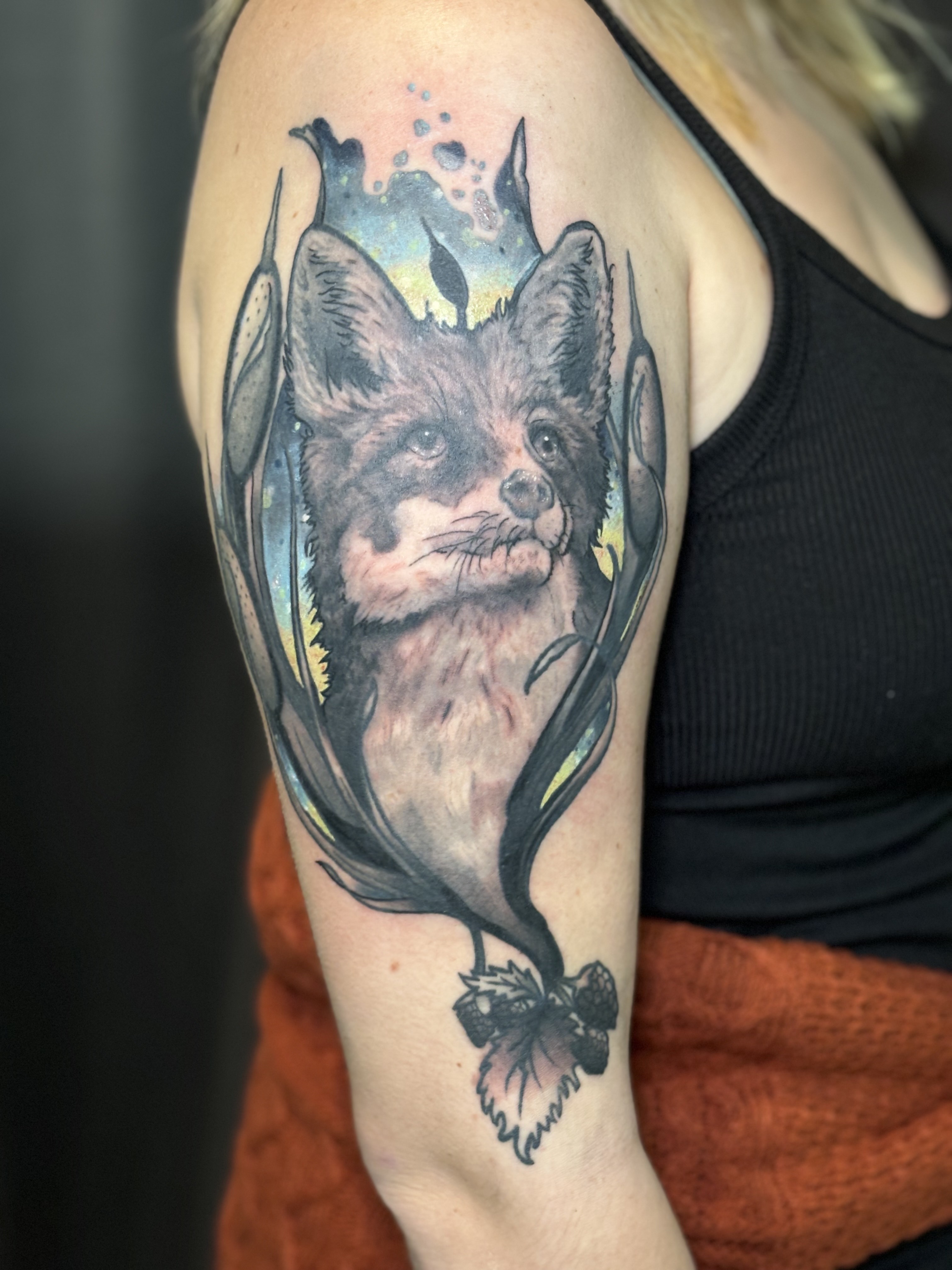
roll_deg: +3.7
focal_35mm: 52
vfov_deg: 36.8
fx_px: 1907
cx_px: 476
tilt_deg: -14.4
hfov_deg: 28.0
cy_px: 635
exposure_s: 1/30
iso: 250
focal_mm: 5.96
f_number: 1.6
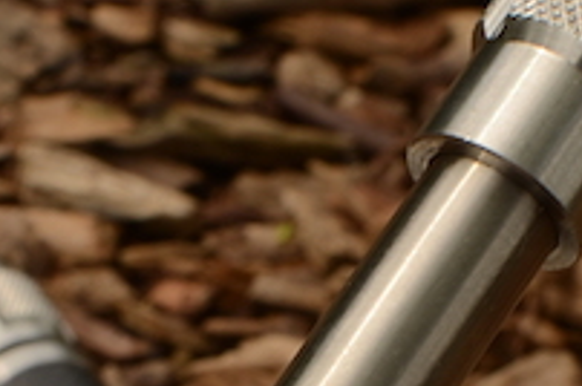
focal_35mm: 208
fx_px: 3357
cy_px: 484
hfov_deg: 9.9
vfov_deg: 6.5
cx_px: 245
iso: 100
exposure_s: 1/60
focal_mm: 35
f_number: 13
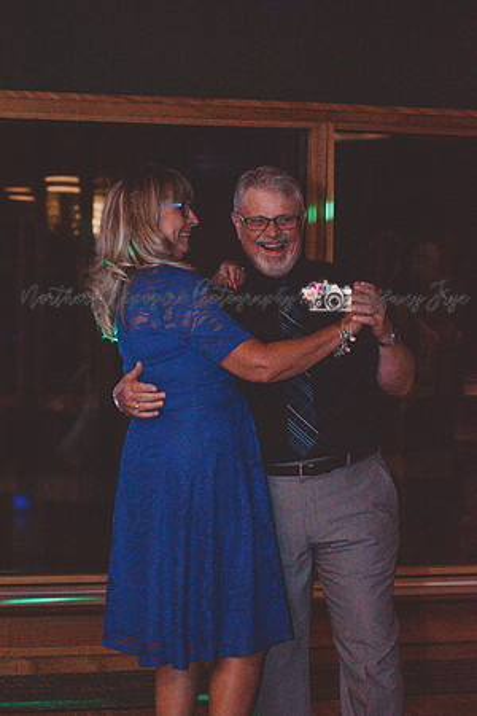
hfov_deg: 13.0
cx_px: 238
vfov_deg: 19.5
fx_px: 2087
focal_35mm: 105
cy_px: 358
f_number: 4.5
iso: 6400
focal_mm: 70
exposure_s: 1/60
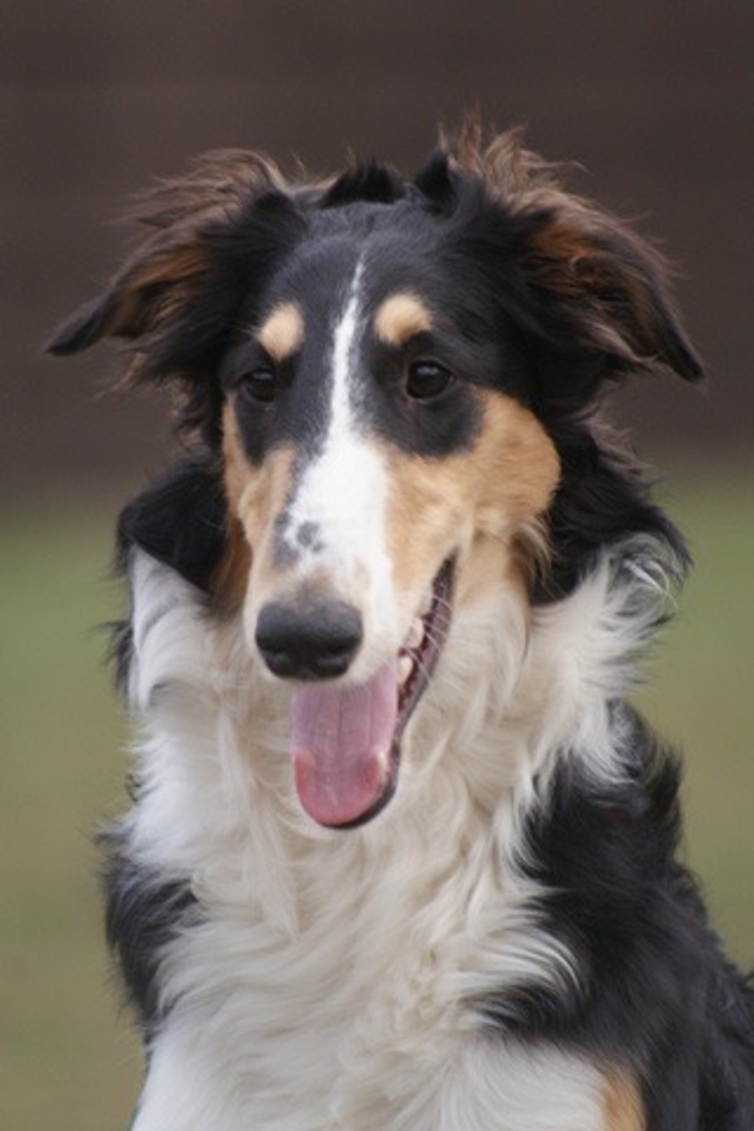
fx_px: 14136
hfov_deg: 3.1
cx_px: 377
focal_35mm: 450
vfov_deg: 4.6
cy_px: 566
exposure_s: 1/400
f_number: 5.6
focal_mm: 300
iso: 400
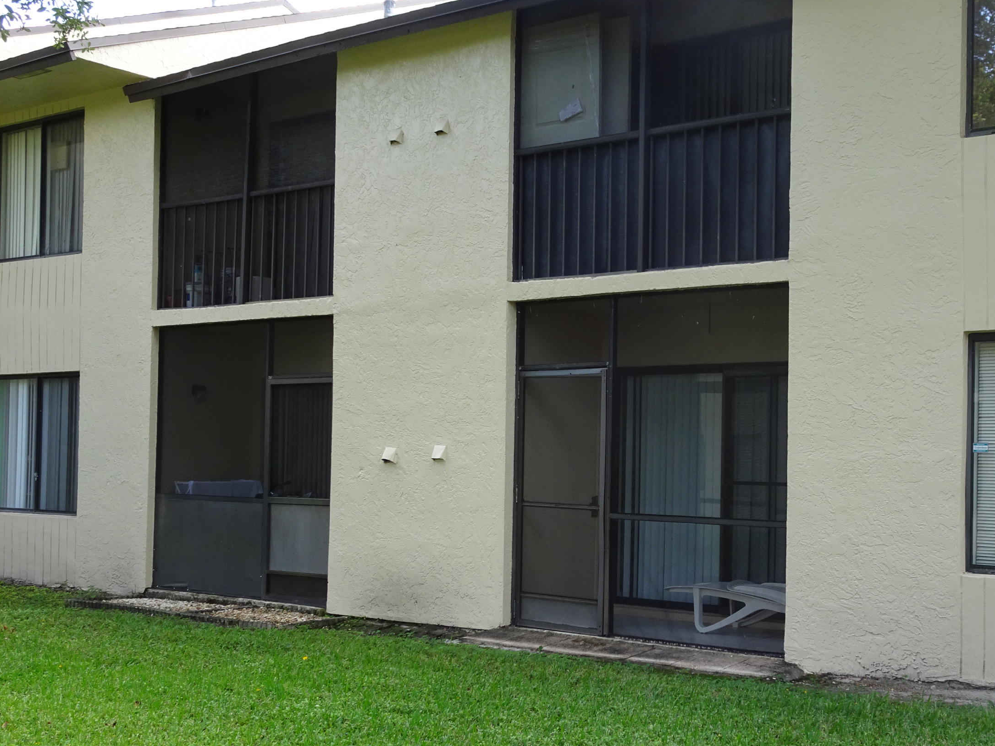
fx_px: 1351
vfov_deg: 30.8
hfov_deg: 40.1
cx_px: 640
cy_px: 433
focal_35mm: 47
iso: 80
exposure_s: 1/100
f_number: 4
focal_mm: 5.79
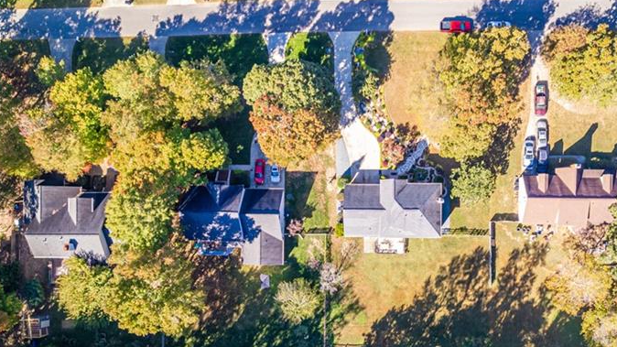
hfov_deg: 55.7
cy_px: 235
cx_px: 399
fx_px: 573
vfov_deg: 33.4
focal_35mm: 35
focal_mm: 8.38
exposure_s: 1/30
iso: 100
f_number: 2.8
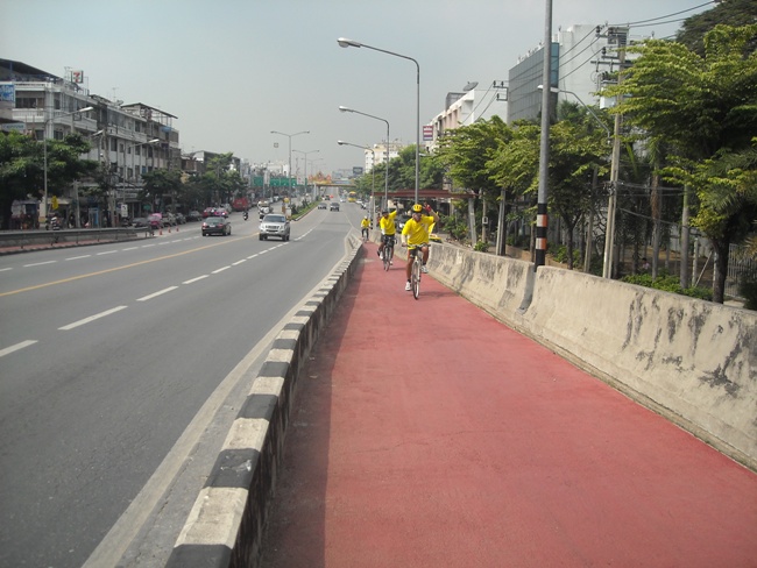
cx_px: 378
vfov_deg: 40.7
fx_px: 766
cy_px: 284
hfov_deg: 52.6
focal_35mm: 35
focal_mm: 5.7
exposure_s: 1/260
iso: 64
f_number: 5.6
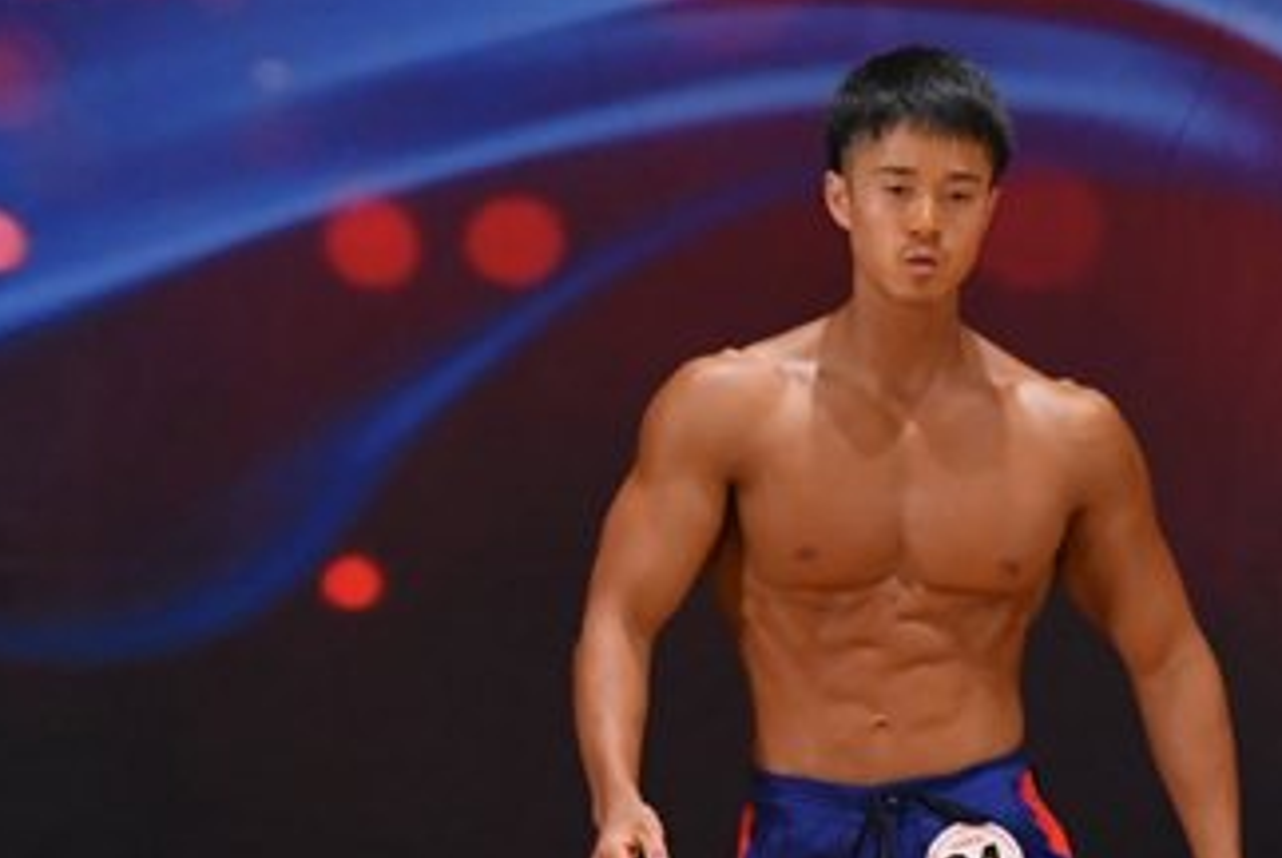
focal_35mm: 647
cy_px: 810
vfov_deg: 2.1
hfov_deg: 3.2
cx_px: 943
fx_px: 23061
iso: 3200
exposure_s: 1/400
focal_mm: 180
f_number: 5.6
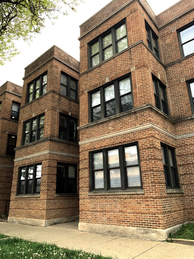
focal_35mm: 26
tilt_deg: +19.8
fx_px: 194
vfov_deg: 67.3
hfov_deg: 53.1
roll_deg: +1.0
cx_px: 97
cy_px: 130
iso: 25
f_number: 1.8
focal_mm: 4.25
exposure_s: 1/429
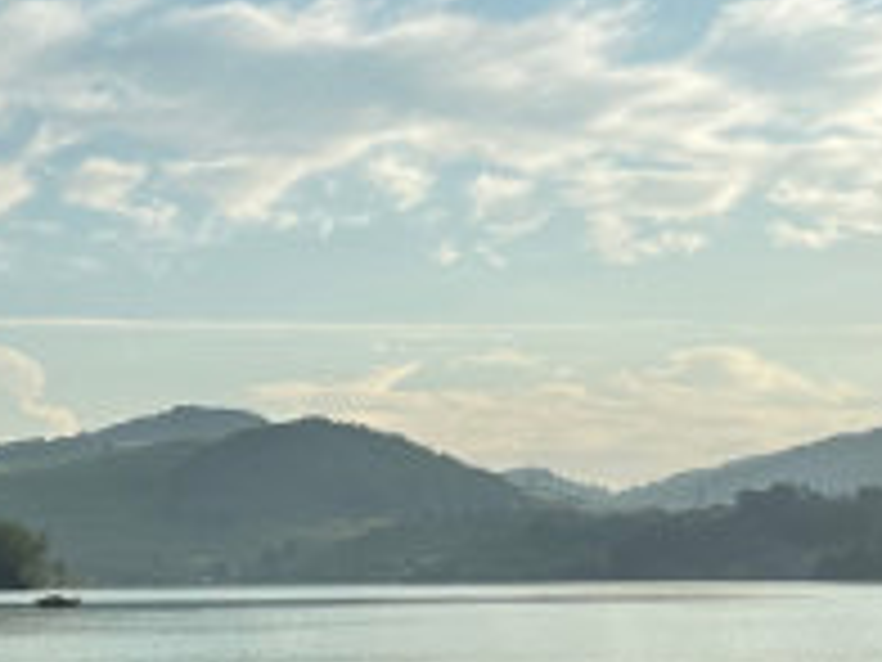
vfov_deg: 14.9
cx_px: -243
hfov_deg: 18.7
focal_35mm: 98
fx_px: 2497
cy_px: 630
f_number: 1.8
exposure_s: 1/6623
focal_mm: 6.9
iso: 80
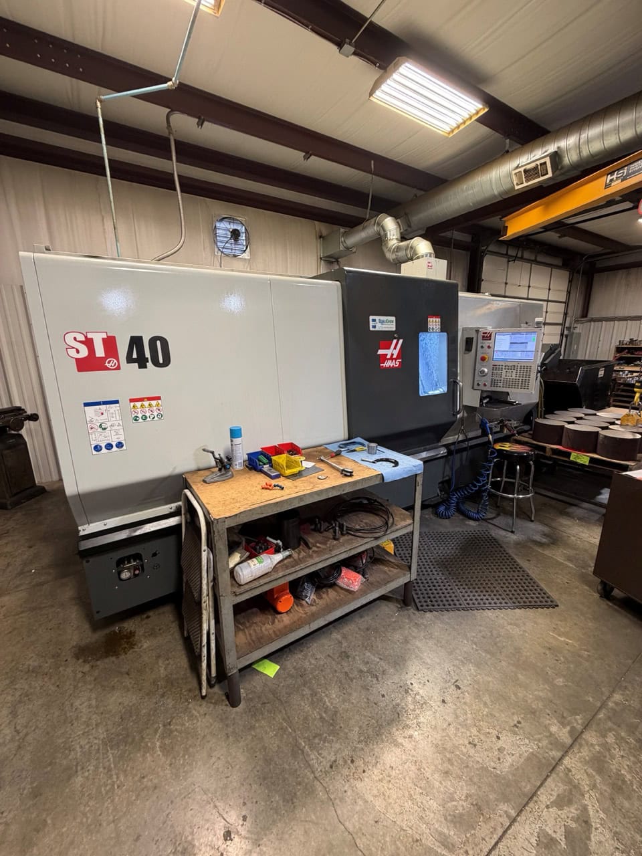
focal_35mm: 14
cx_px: 321
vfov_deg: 102.1
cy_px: 428
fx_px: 346
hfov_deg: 85.7
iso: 250
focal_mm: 2.2
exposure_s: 1/60
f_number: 2.2
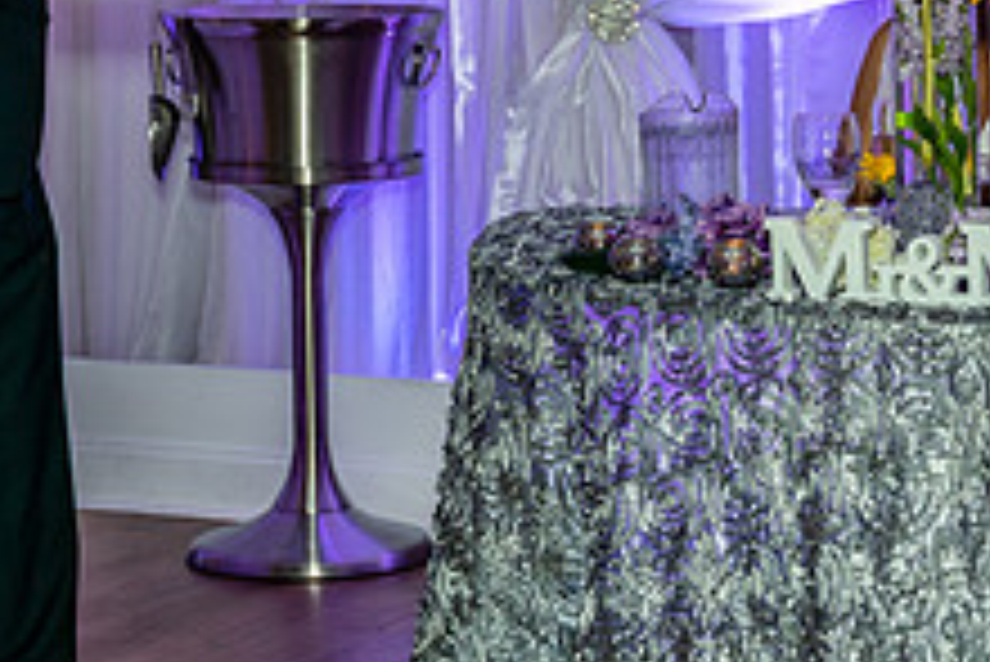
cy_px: 143
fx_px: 3660
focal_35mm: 133
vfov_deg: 10.3
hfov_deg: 15.4
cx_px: 580
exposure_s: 1/125
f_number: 3.2
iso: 250
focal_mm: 44
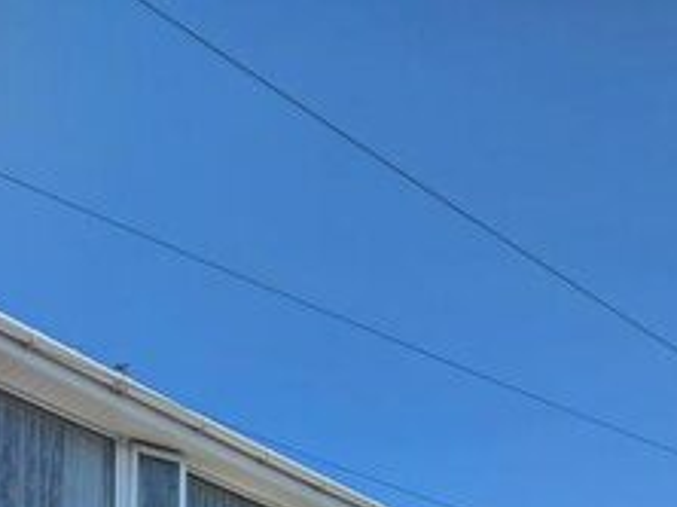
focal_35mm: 41
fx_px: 801
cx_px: 101
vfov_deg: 24.9
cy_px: 799
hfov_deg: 42.9
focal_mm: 2.2
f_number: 1.9
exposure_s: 1/1930
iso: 32
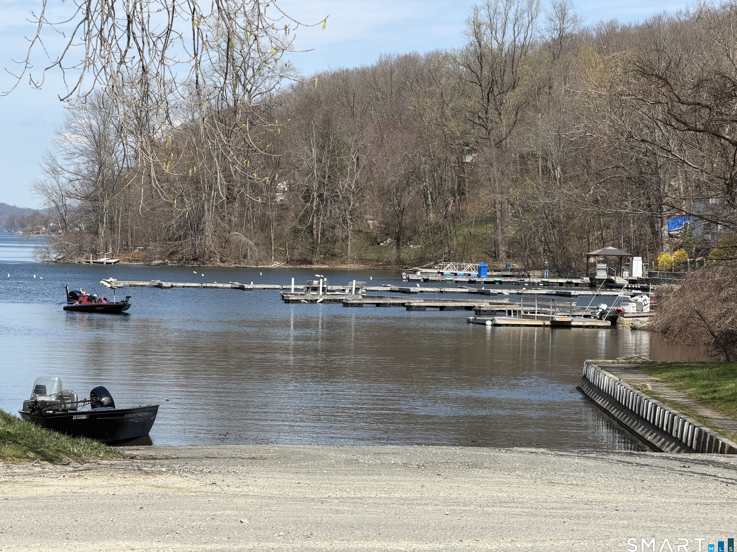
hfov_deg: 19.1
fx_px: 2193
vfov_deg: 14.4
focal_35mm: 103
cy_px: 274
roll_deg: -0.8
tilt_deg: -0.3
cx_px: 360
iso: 32
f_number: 2.8
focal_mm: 16.89
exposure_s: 1/638
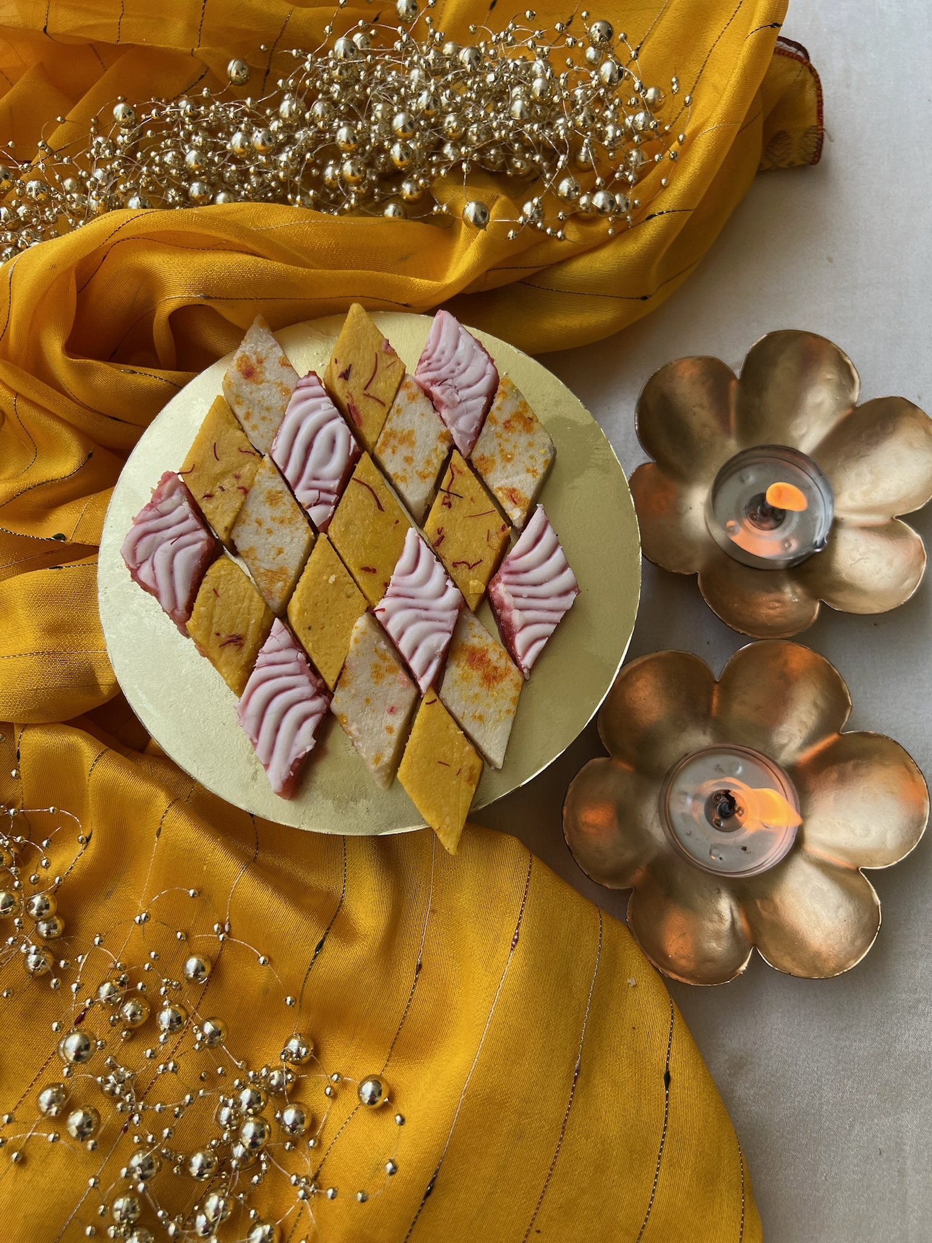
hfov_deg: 53.1
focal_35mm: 26
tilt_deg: -76.3
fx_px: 933
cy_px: 622
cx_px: 466
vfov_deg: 67.3
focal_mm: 5.7
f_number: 1.5
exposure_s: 1/1361
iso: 50
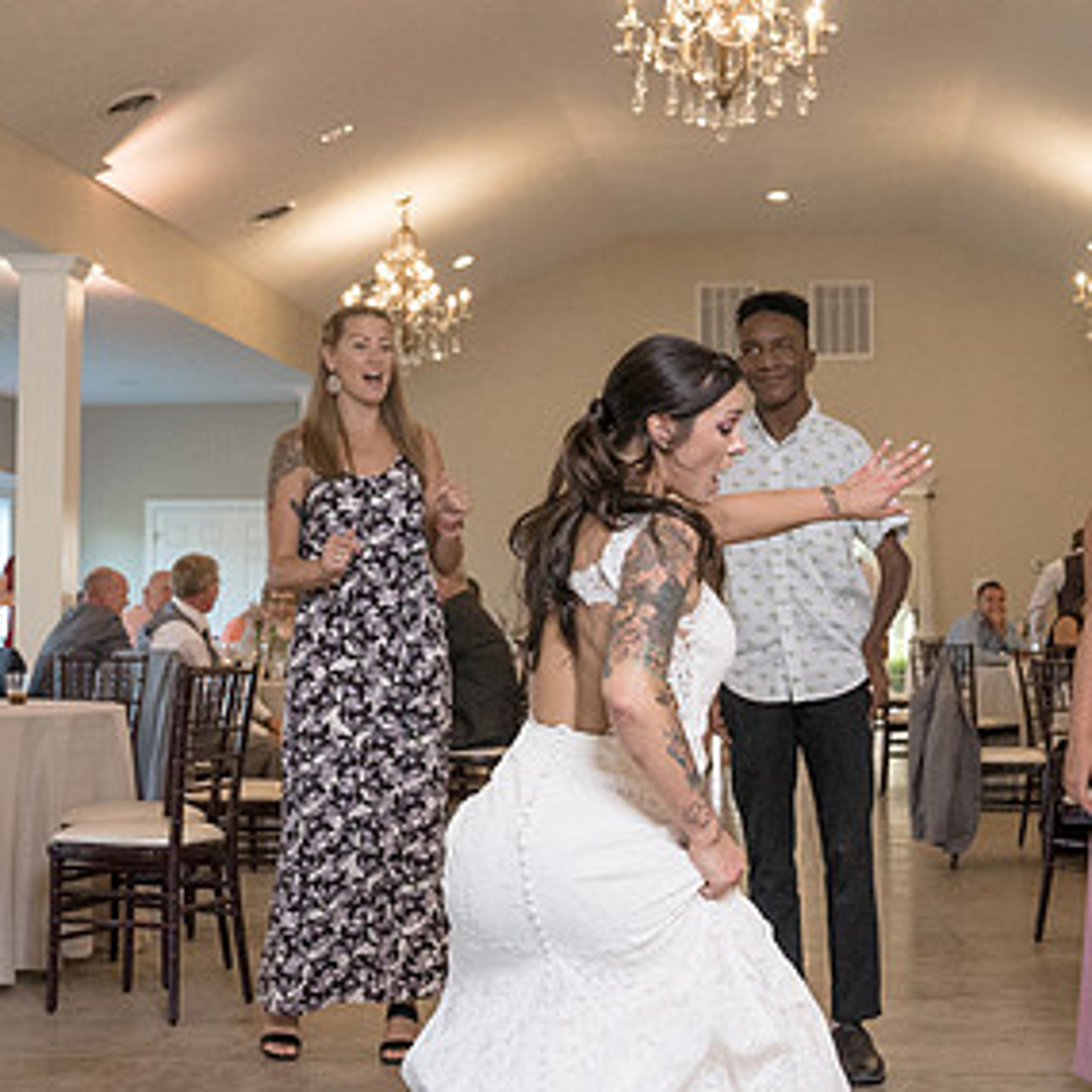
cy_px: 482
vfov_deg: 29.0
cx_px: 571
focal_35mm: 59
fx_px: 2106
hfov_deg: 29.1
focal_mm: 26
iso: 2000
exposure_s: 1/250
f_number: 4
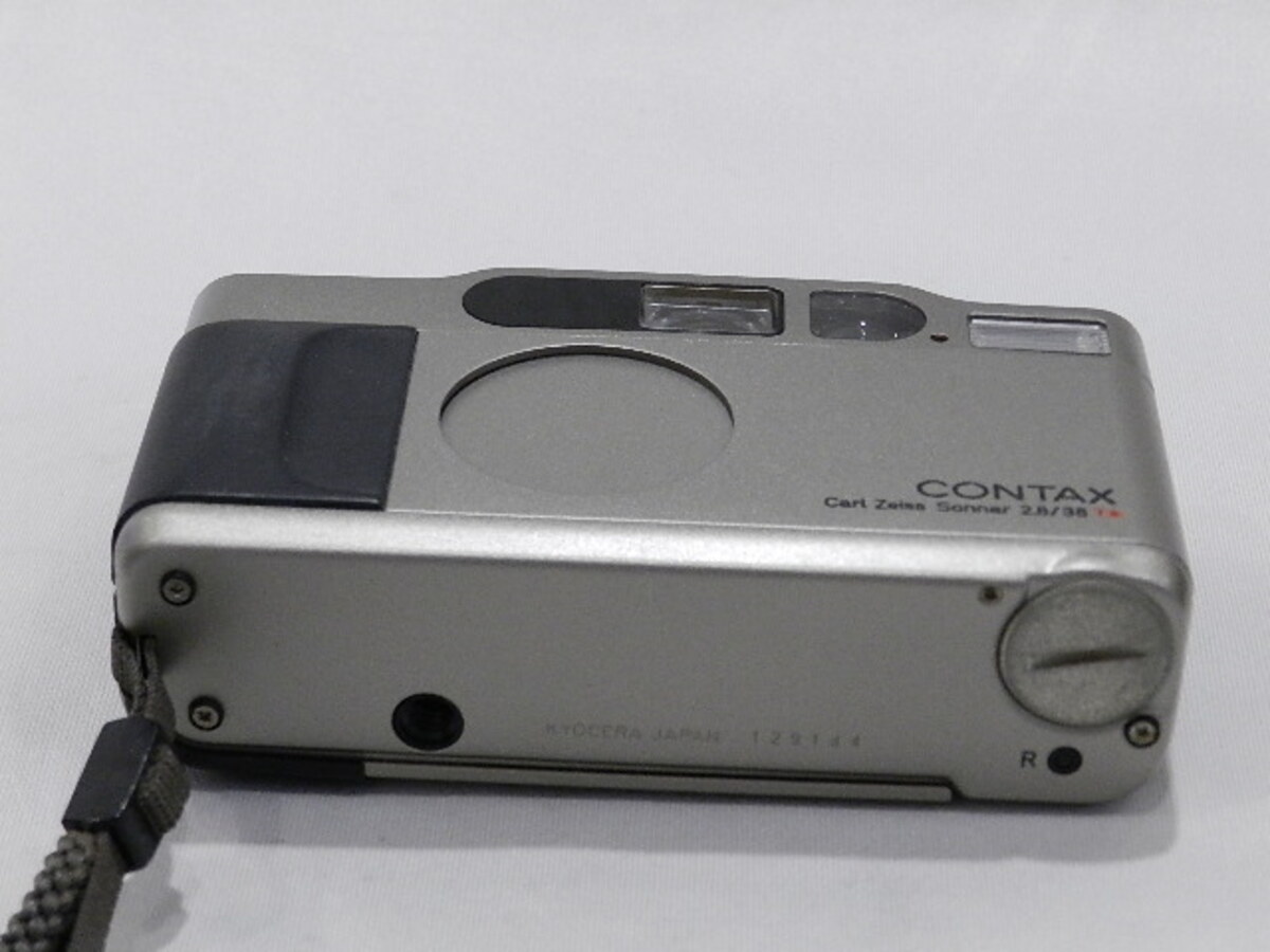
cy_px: 476
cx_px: 635
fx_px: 3082
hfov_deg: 23.3
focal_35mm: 84
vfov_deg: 17.6
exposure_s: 1/100
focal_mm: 14.9
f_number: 4.4
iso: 800
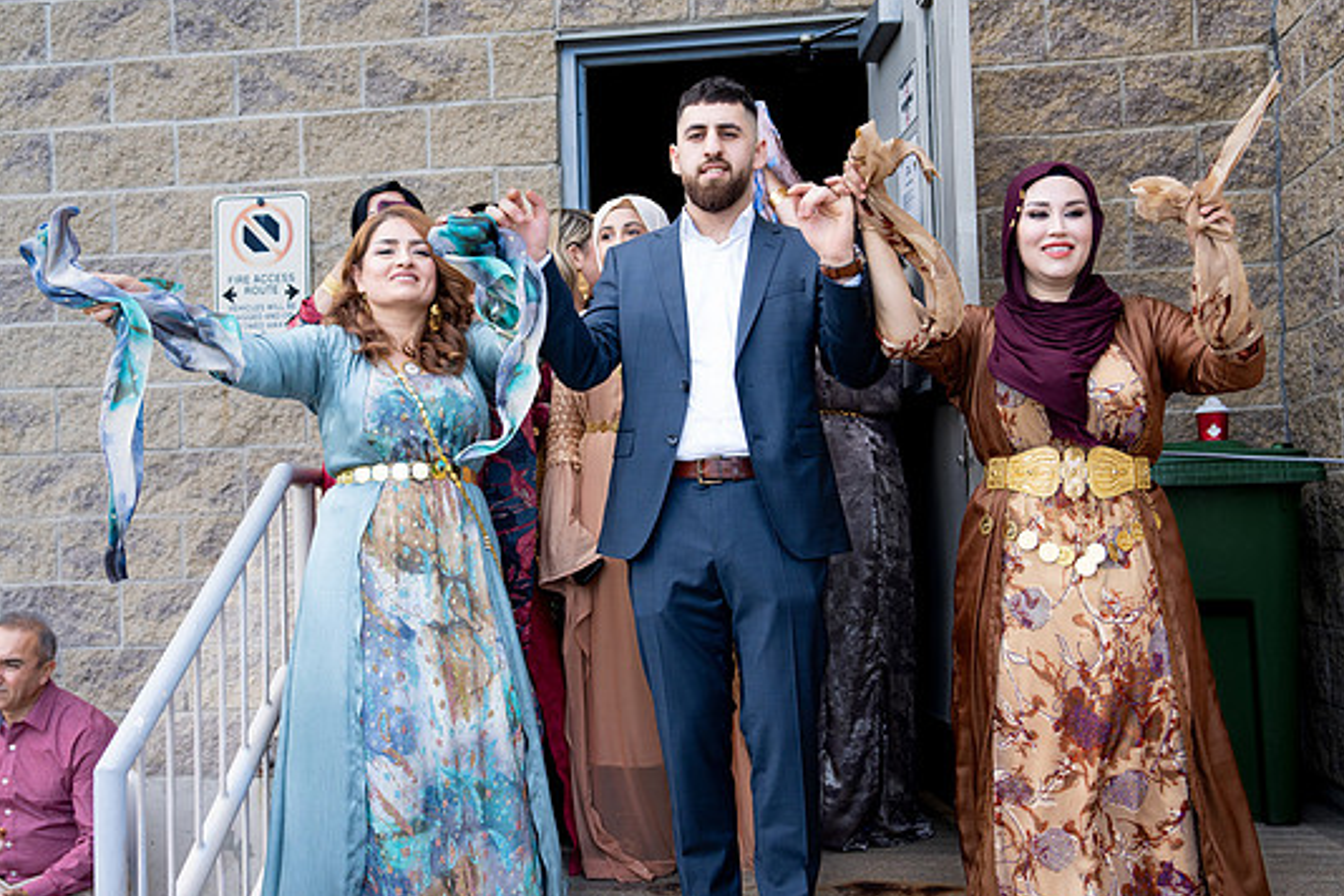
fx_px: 1419
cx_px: 627
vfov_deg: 35.0
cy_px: 472
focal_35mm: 38
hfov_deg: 50.7
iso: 800
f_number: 2.8
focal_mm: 35
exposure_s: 1/1000
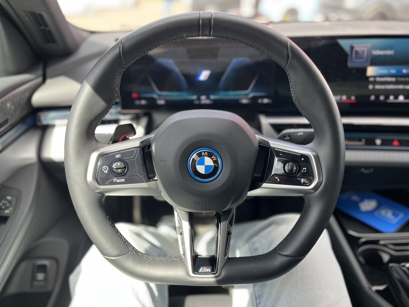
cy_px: 154
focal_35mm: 26
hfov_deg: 67.3
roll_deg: +0.5
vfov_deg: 53.1
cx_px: 204
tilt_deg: -26.6
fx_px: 307
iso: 40
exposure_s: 1/157
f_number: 1.6
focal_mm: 5.1
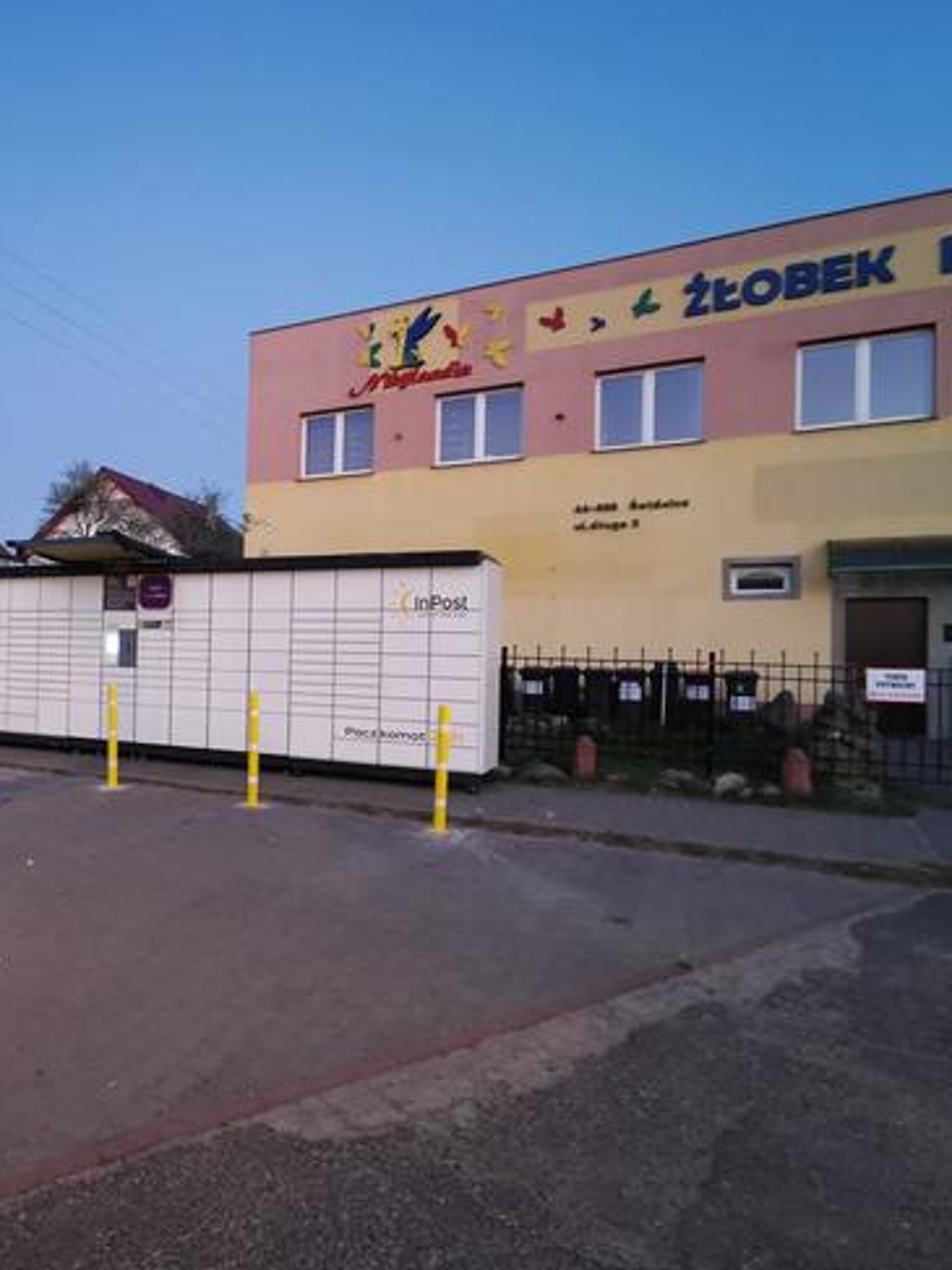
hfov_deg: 56.0
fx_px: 844
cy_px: 638
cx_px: 237
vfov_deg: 73.9
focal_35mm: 23
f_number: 2.2
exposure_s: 1/16.7
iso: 1250
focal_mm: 2.35
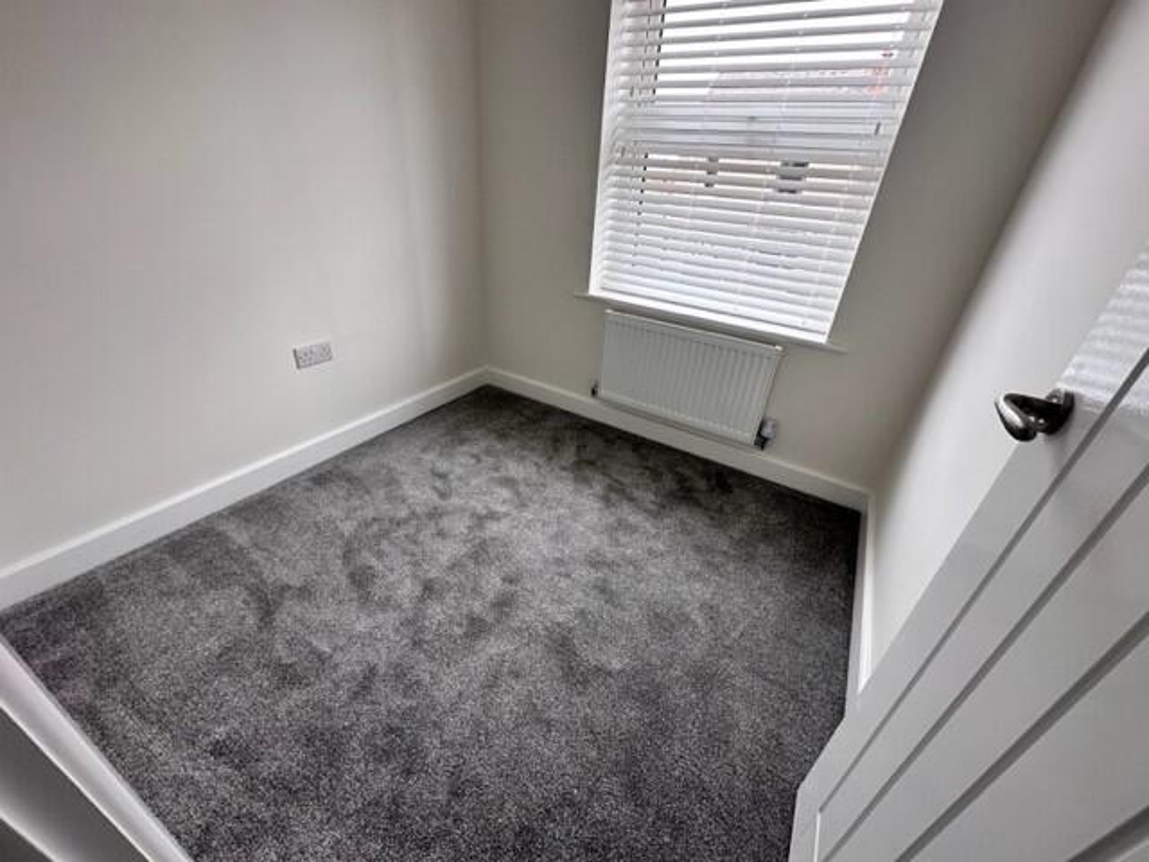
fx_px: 465
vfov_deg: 85.7
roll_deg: -4.6
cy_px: 431
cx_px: 574
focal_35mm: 14
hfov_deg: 102.1
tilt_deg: -30.8
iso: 80
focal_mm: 2.22
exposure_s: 1/99
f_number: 2.2
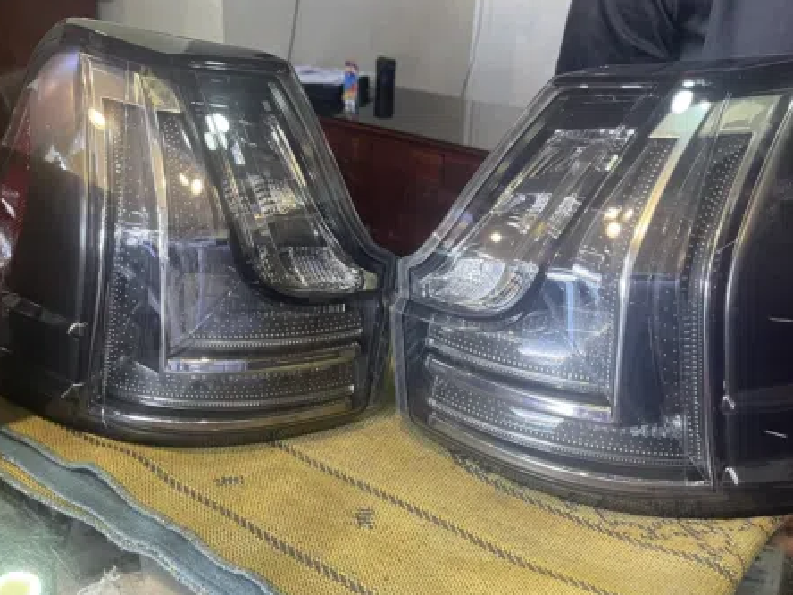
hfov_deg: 51.2
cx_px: 338
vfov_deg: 39.2
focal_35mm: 36
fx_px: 825
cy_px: 400
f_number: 1.6
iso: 200
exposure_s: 1/51
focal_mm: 5.1
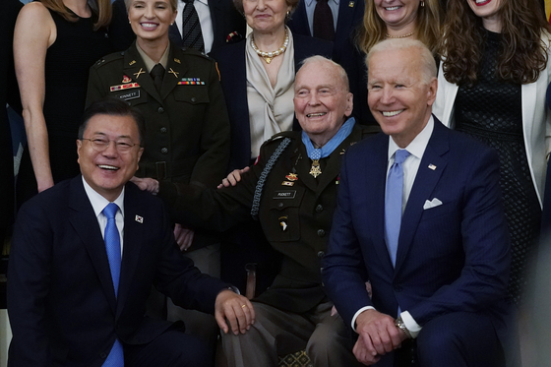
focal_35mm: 105
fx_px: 1607
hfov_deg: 19.5
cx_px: 276
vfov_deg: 13.0
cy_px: 184
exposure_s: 1/400
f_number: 4
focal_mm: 70
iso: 6400
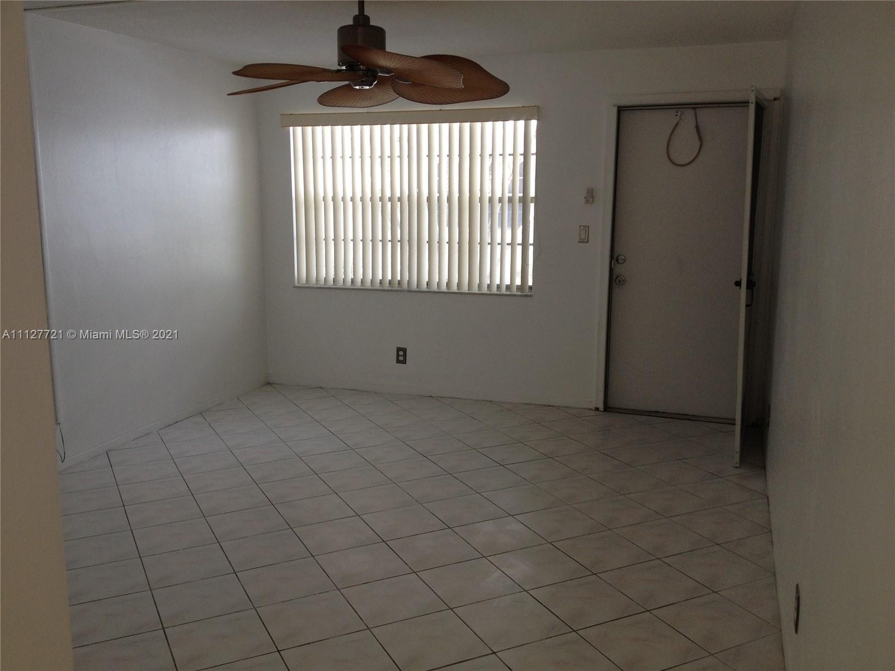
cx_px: 448
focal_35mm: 35
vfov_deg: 40.7
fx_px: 905
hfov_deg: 52.6
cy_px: 336
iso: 64
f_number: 2.4
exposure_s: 1/60
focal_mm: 4.28
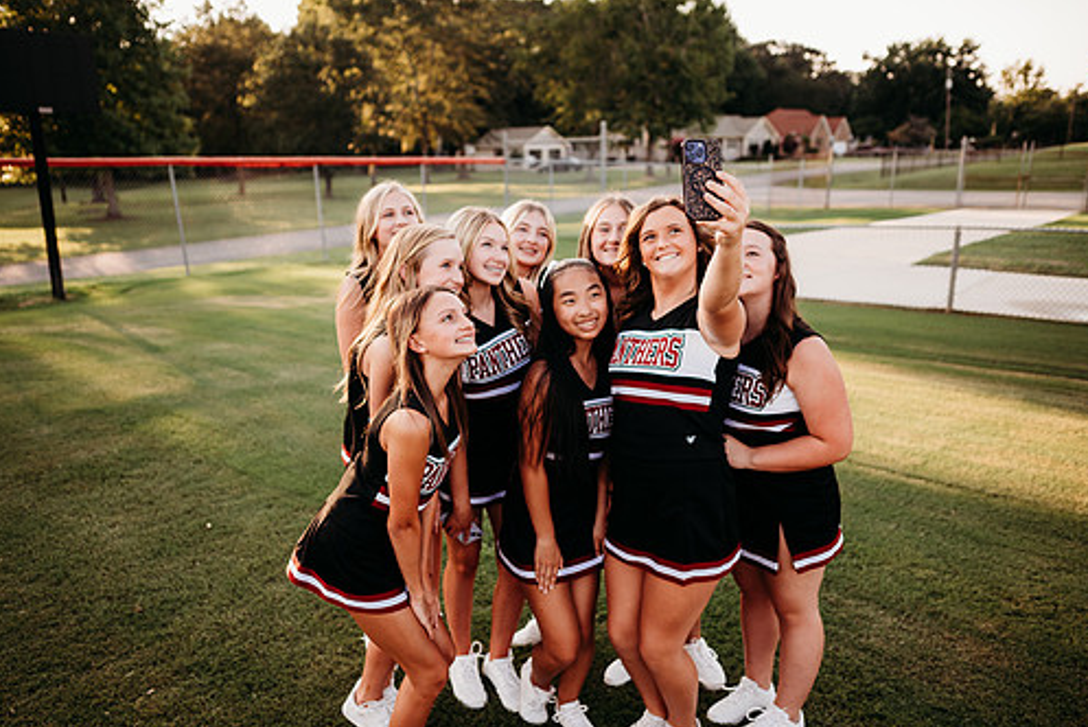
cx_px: 530
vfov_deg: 46.4
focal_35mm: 28
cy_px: 384
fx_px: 847
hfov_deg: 65.4
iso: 125
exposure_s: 1/500
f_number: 2
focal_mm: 24
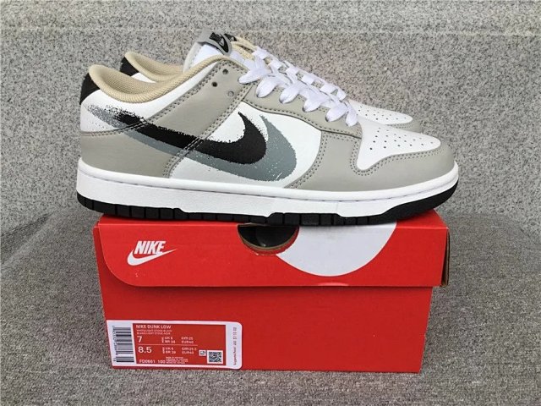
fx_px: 484
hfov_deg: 58.4
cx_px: 270
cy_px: 203
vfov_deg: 45.4
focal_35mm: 31
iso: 25
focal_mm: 3.3
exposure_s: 1/374
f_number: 2.4
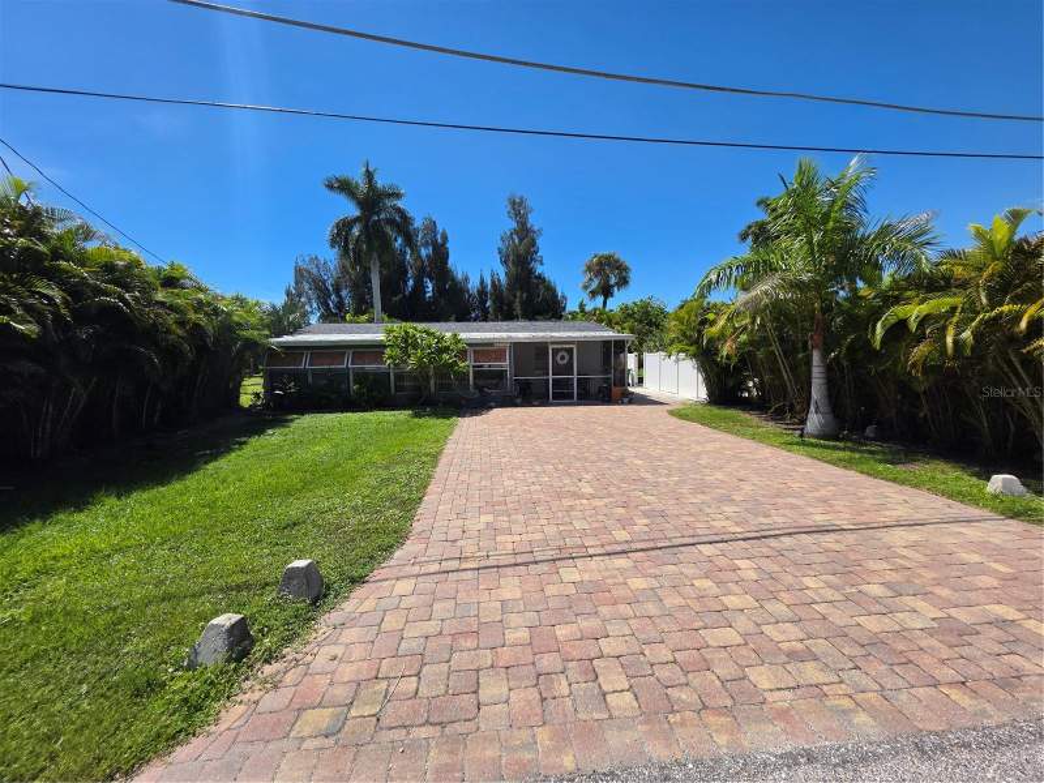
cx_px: 522
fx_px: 392
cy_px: 392
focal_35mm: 13
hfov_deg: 106.2
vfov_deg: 89.9
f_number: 1.9
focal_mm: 2.2
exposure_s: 1/2679
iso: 40
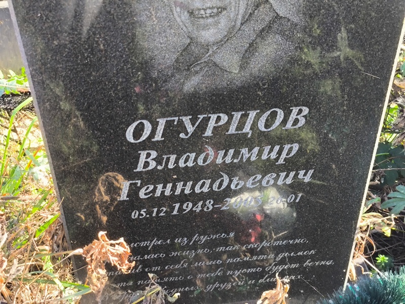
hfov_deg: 38.2
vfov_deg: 29.1
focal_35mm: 50
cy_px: 152
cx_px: 202
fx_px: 585
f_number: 1.7
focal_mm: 4.71
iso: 50
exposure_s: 1/130
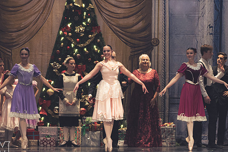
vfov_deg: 4.7
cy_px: 75
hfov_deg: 7.1
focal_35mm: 292
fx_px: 1847
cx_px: 117
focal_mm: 160
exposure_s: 1/320
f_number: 2.8
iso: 900
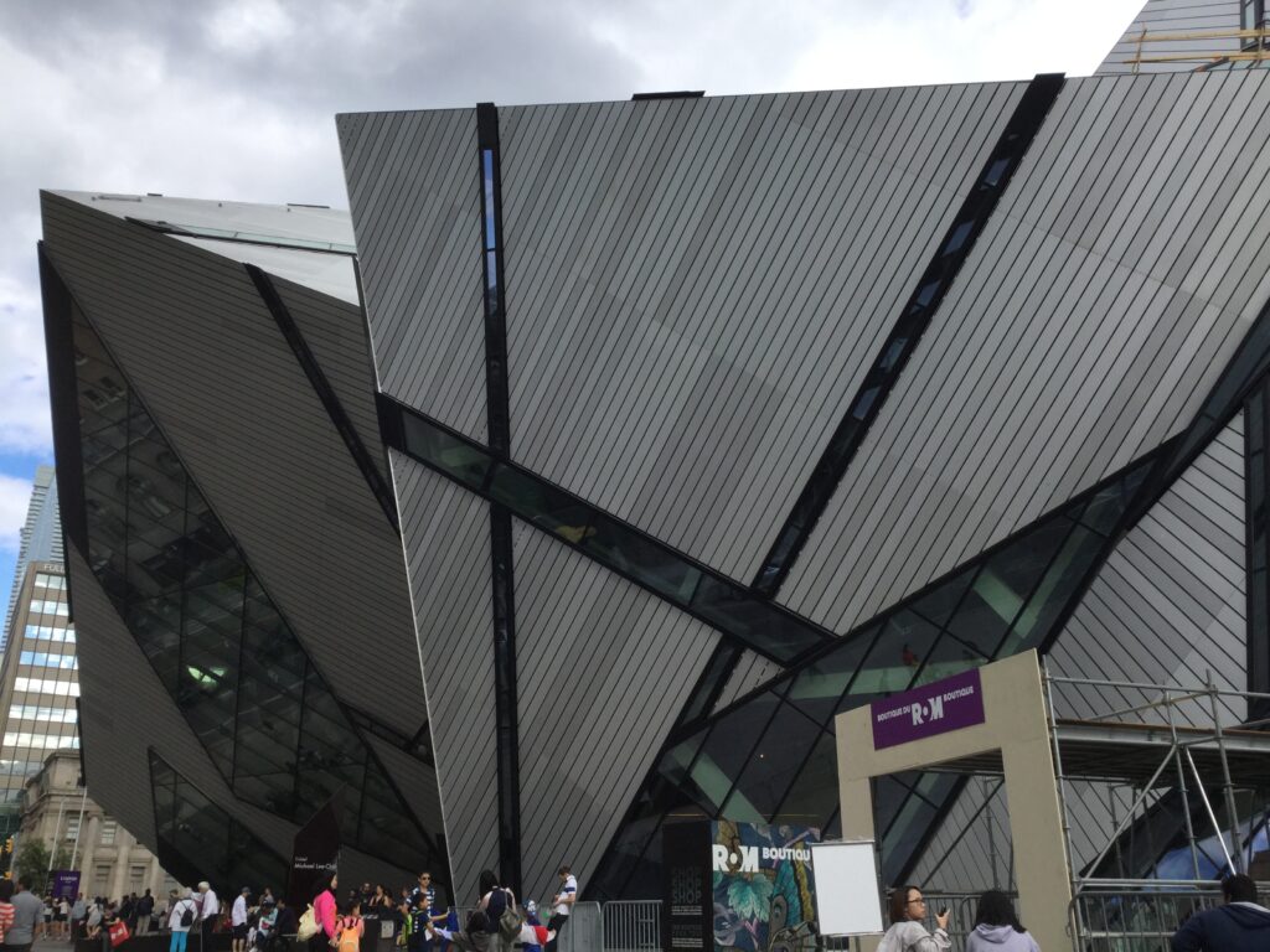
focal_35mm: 31
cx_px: 635
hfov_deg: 58.4
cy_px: 476
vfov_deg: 45.4
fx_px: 1137
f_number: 2.4
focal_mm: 3.3
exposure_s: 1/485
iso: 25
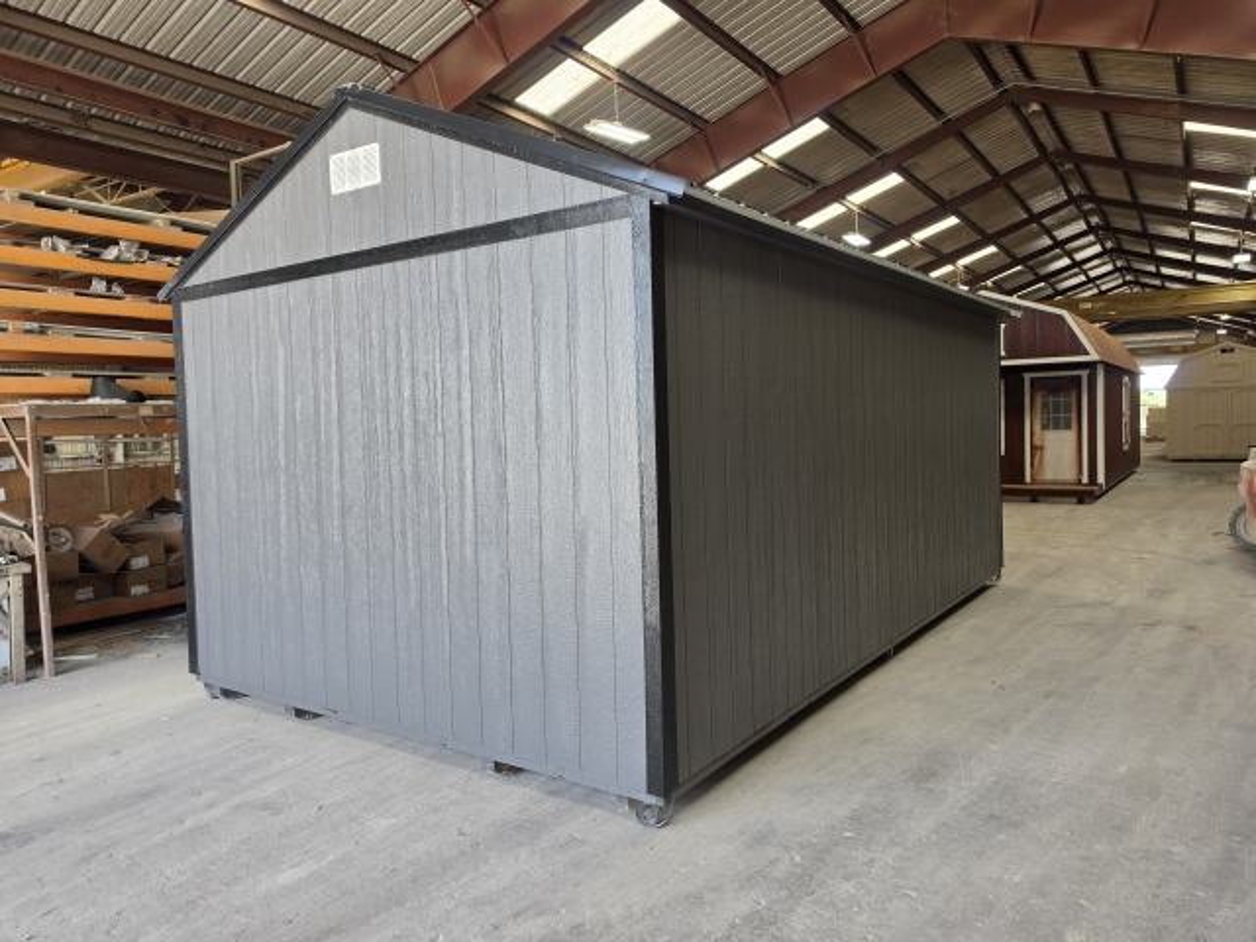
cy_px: 471
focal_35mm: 23
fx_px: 835
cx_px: 628
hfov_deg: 73.9
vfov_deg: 58.9
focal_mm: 6.5
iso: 50
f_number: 1.4
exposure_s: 1/180
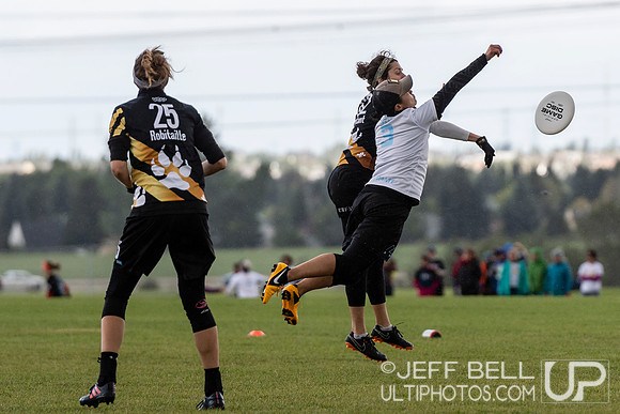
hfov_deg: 3.9
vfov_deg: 2.6
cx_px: 431
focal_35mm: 523
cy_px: 167
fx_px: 9004
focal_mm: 200
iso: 200
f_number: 4
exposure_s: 1/1250
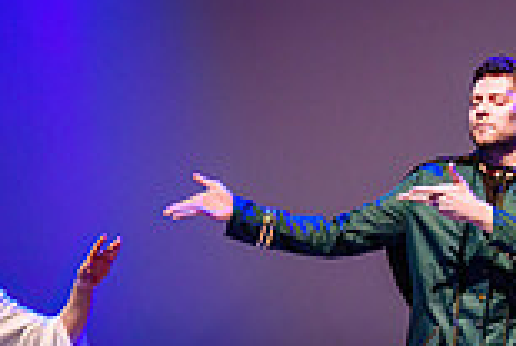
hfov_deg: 11.1
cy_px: 344
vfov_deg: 7.5
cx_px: 503
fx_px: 2628
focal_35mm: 183
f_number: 2.8
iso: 1600
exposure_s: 1/200
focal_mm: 49
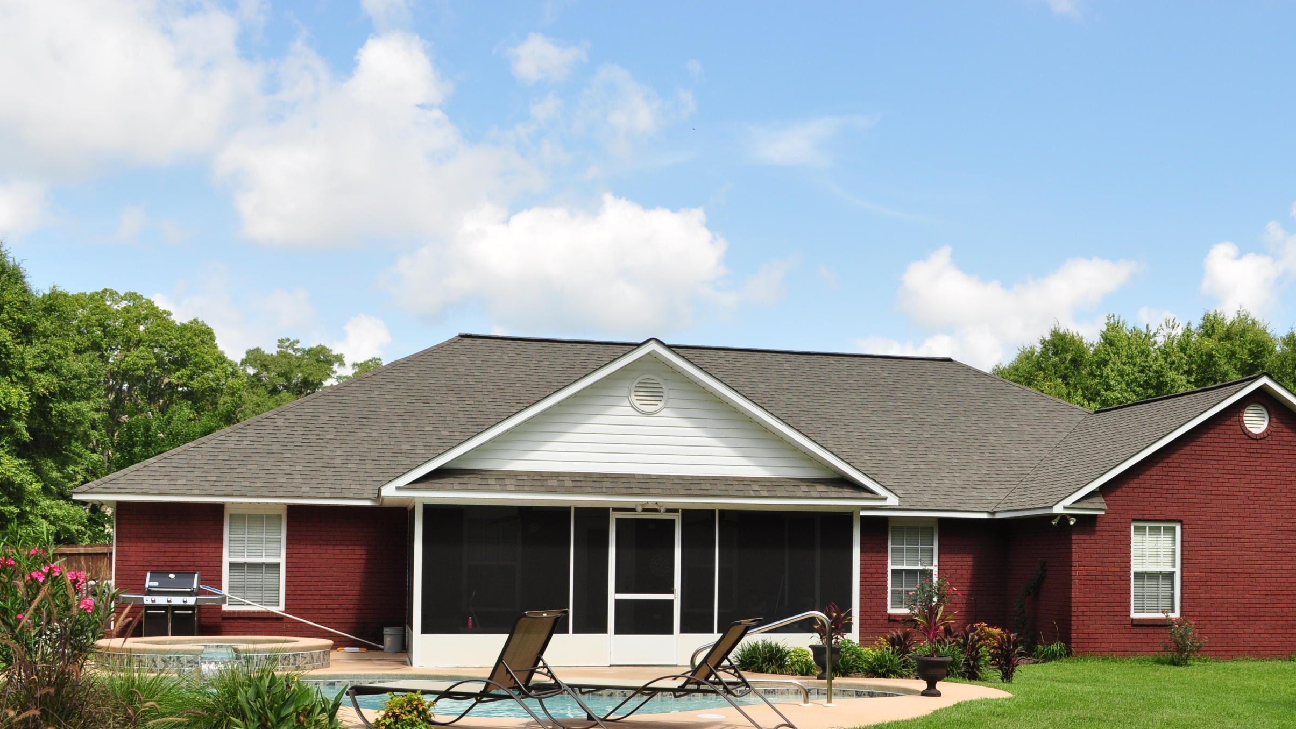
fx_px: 1478
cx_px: 770
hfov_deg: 47.1
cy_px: 523
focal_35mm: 43
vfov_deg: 27.4
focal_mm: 22
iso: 250
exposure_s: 1/400
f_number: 8
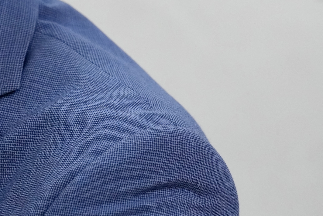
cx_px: 73
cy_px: -89
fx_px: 6558
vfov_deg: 1.9
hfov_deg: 2.8
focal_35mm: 731
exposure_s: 1/160
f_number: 3.5
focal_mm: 198
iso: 2000
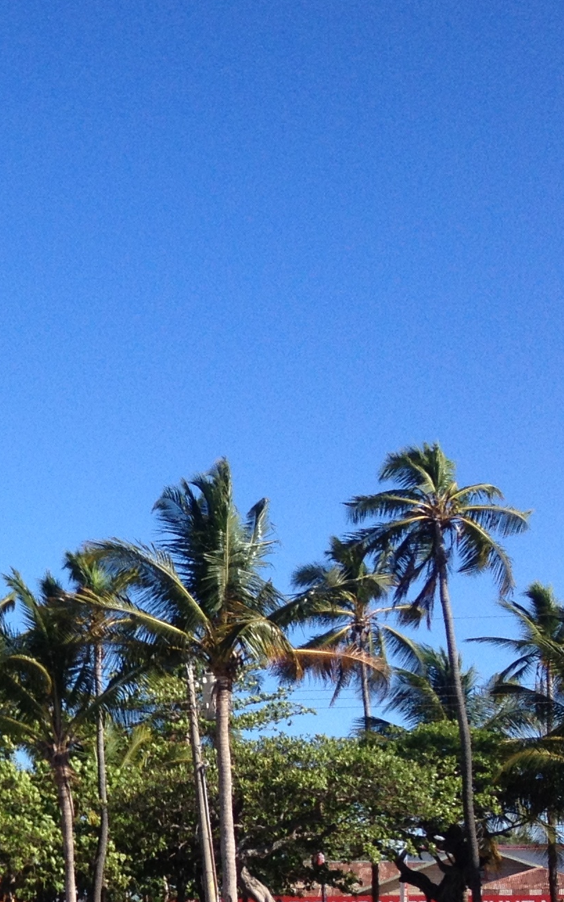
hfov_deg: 12.6
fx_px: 2287
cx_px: -491
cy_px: 778
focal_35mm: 93
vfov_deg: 21.9
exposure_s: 1/1416
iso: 50
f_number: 2.4
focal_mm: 4.28
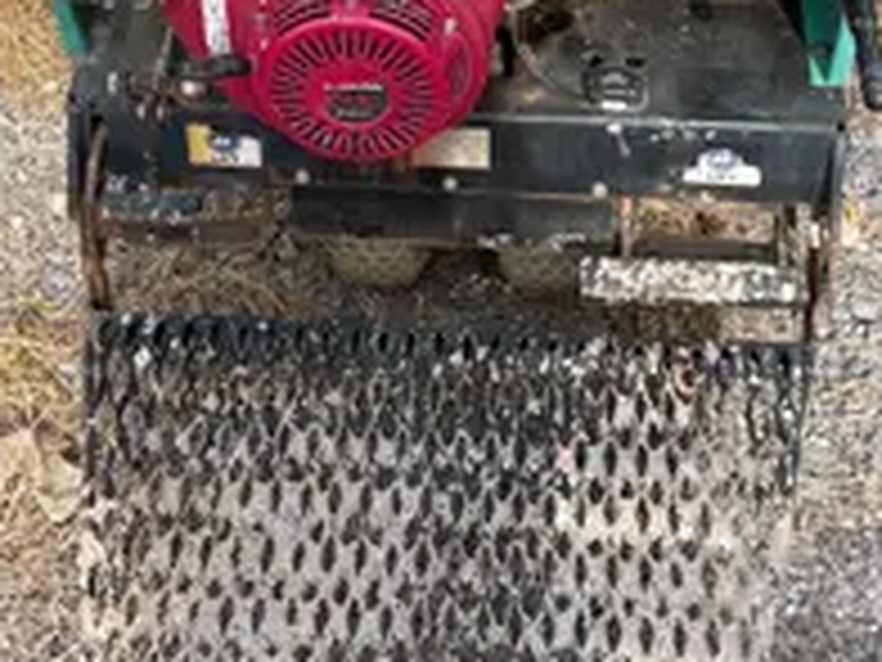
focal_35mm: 73
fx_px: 1860
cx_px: 392
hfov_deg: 26.7
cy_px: -74
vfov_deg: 19.3
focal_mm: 4.2
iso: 32
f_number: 1.6
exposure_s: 1/1114
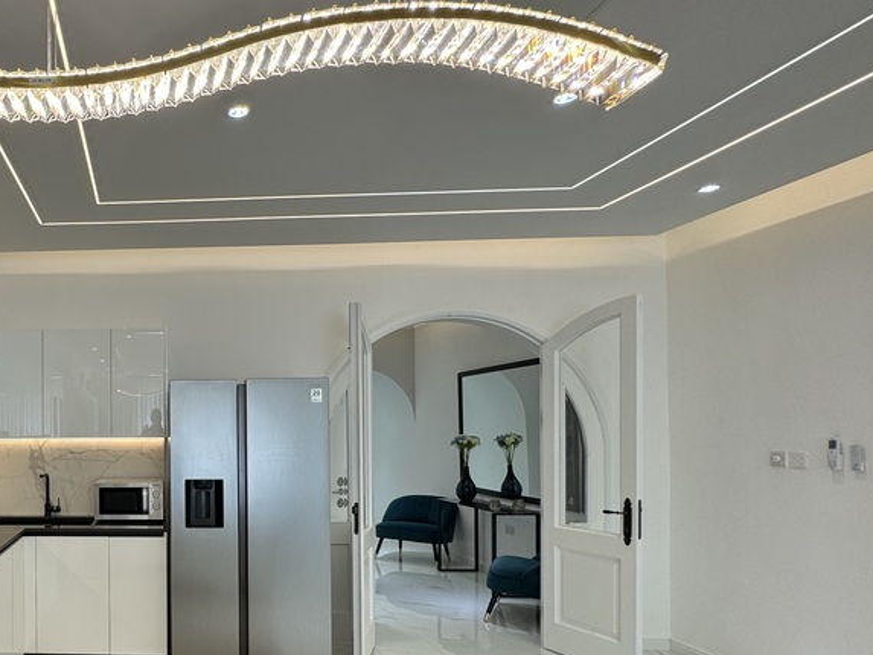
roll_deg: -0.2
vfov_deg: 53.8
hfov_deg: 60.4
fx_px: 631
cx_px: 111
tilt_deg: -0.5
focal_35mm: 25
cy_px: 439
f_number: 2.2
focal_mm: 2.22
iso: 50
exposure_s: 1/100
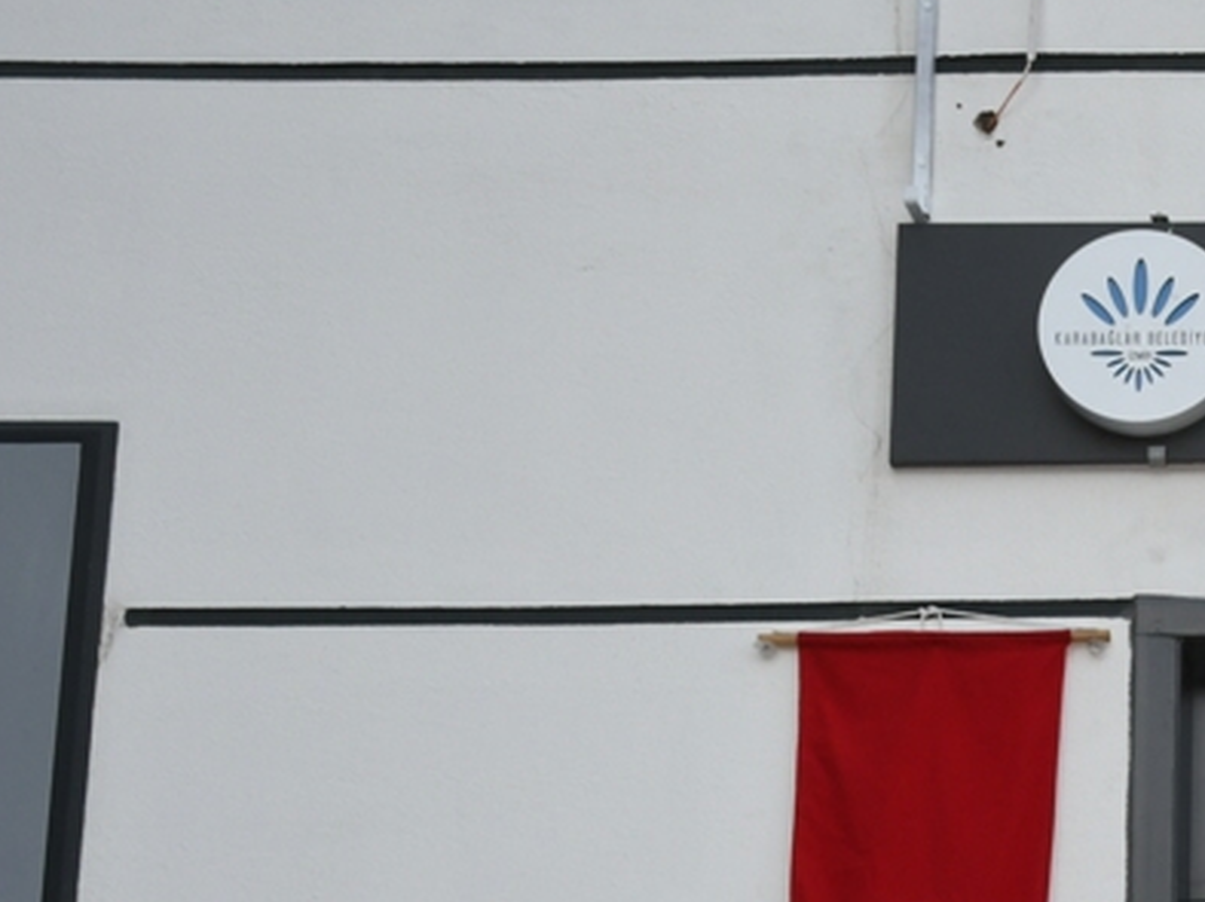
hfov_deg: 20.2
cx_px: 1499
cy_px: 934
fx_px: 3131
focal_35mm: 90
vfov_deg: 16.0
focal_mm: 24
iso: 800
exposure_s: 1/250
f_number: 13
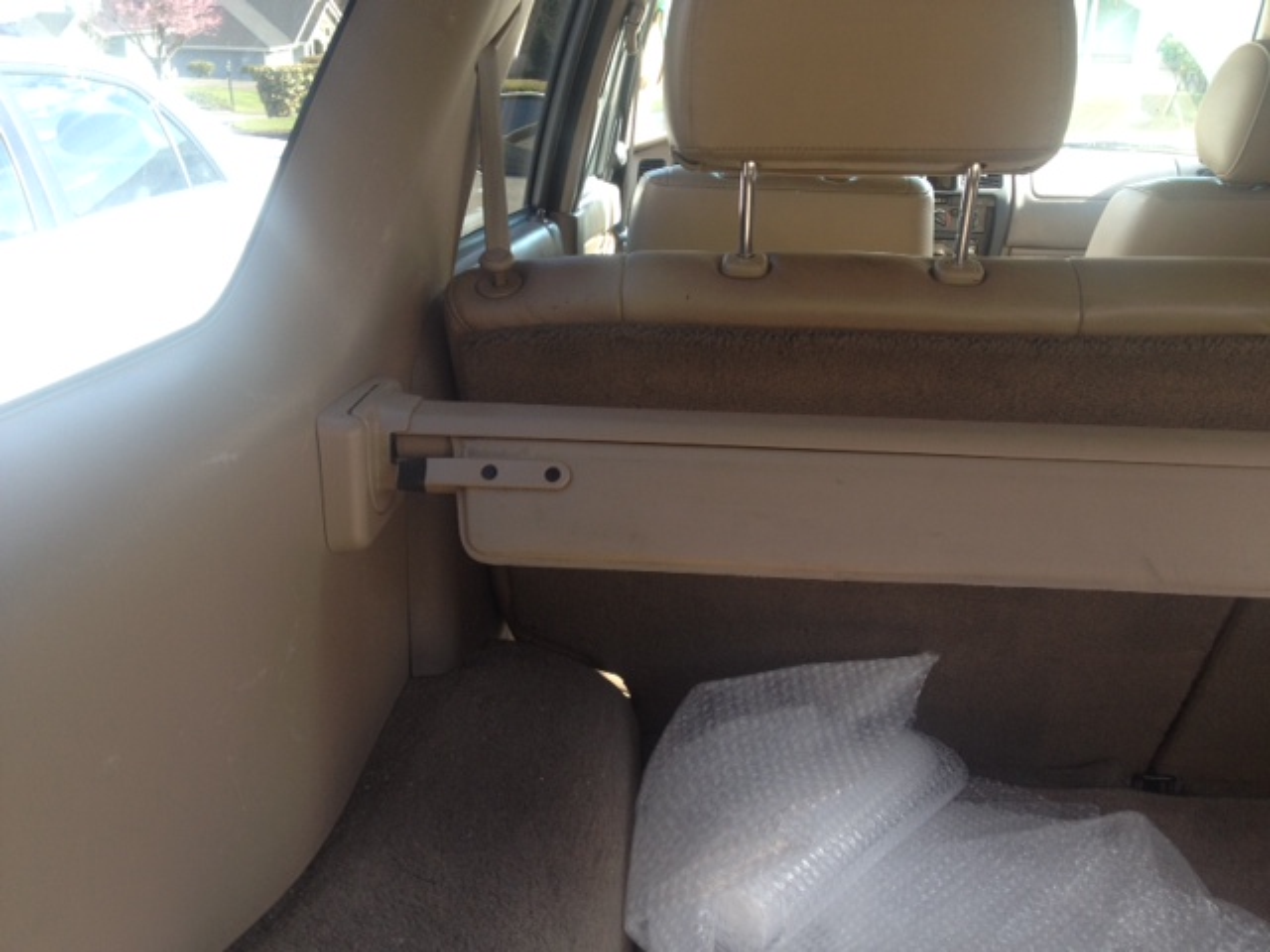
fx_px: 1284
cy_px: 476
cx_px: 635
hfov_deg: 52.6
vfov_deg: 40.7
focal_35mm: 35
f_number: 2.4
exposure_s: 1/30
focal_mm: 4.28
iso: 50
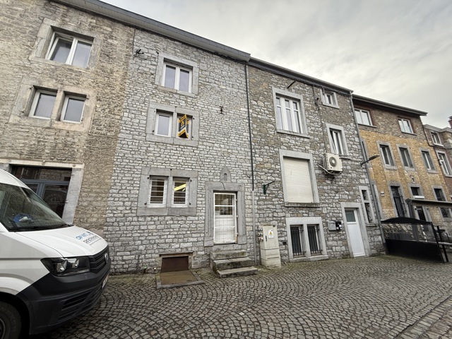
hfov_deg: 102.1
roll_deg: +0.7
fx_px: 183
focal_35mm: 14
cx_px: 226
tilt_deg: +16.0
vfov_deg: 85.7
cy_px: 170
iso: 50
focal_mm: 2.22
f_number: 2.2
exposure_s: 1/279
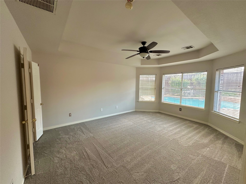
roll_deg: -1.0
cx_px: 123
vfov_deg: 85.7
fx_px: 99
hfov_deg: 102.1
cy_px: 92
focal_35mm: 14
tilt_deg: -4.3
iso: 250
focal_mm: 2.22
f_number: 2.2
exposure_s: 1/60
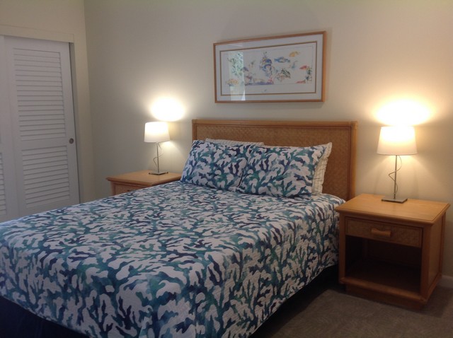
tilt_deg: -8.4
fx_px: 457
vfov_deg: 40.6
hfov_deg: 52.7
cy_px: 169
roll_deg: +2.3
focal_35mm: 35
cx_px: 226
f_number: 2.4
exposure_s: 1/20
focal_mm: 4.28
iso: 50
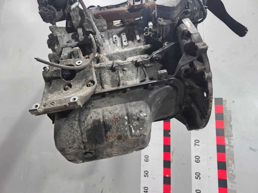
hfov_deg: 73.9
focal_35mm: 23
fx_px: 171
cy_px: 96
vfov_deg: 58.9
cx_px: 129
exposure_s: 1/100
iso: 200
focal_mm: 6.3
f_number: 1.7
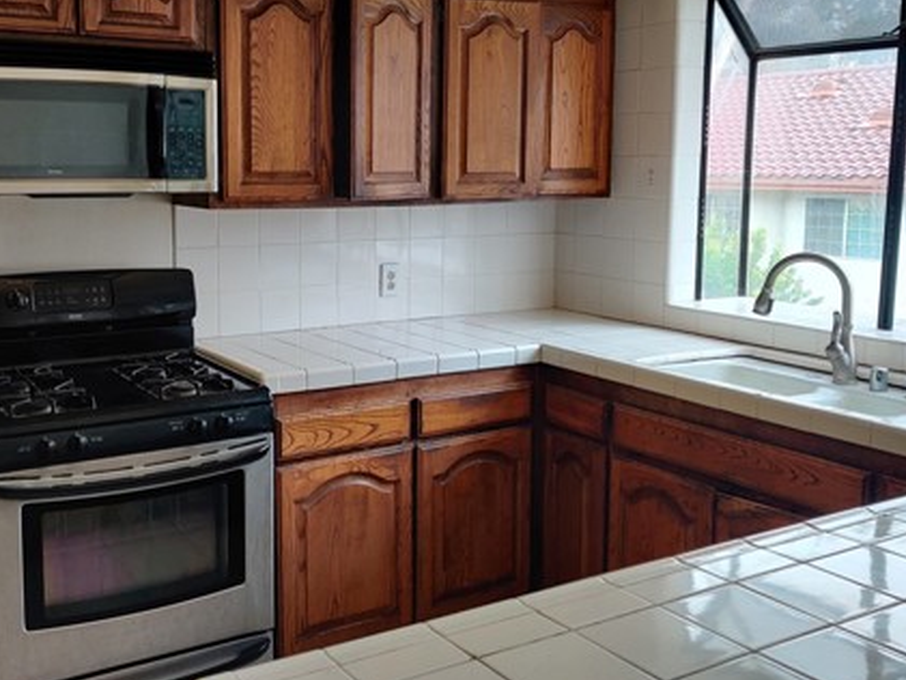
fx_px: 1073
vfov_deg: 35.0
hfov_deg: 45.3
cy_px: 263
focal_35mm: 41
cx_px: 327
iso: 250
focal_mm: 4.75
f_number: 1.65
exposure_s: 1/100
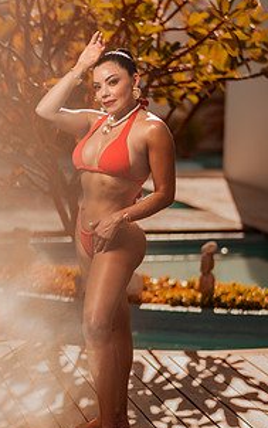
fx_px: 1027
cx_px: 106
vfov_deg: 23.5
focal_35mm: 88
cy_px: 244
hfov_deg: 14.9
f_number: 1.4
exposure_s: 1/8000
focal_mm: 58
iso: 80
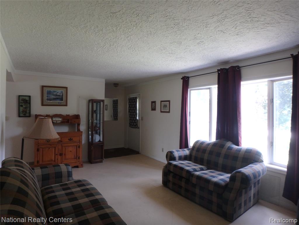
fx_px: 181
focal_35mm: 21
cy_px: 112
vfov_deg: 63.4
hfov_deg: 79.0
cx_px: 150
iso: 200
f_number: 3.5
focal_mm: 3.7
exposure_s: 1/30
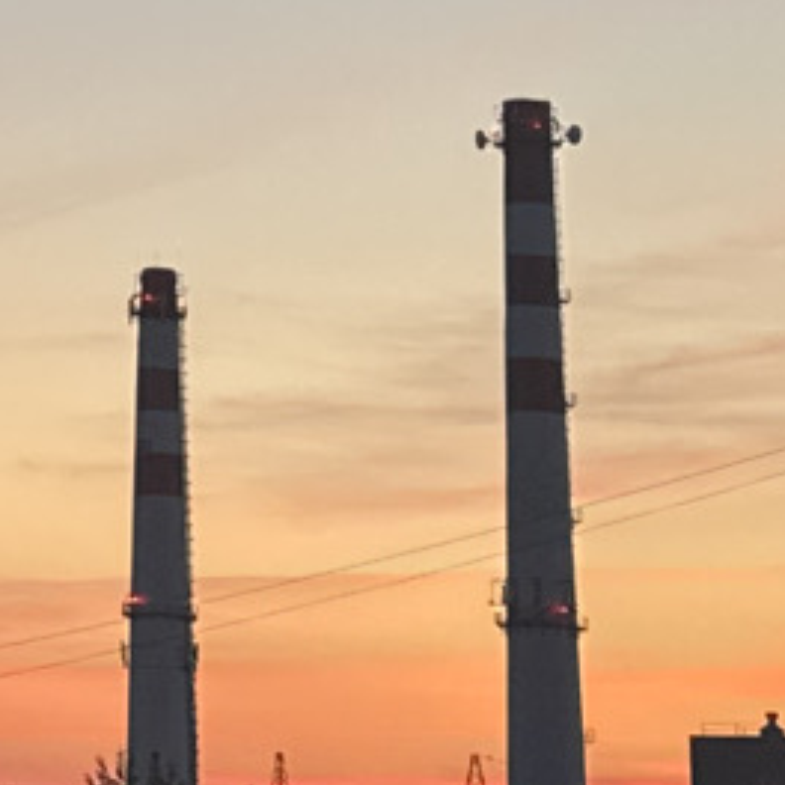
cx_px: -553
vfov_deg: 10.6
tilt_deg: +16.0
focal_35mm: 161
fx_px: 4131
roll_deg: -2.4
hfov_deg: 10.3
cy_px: -294
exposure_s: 1/121
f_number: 1.78
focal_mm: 6.76
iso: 160
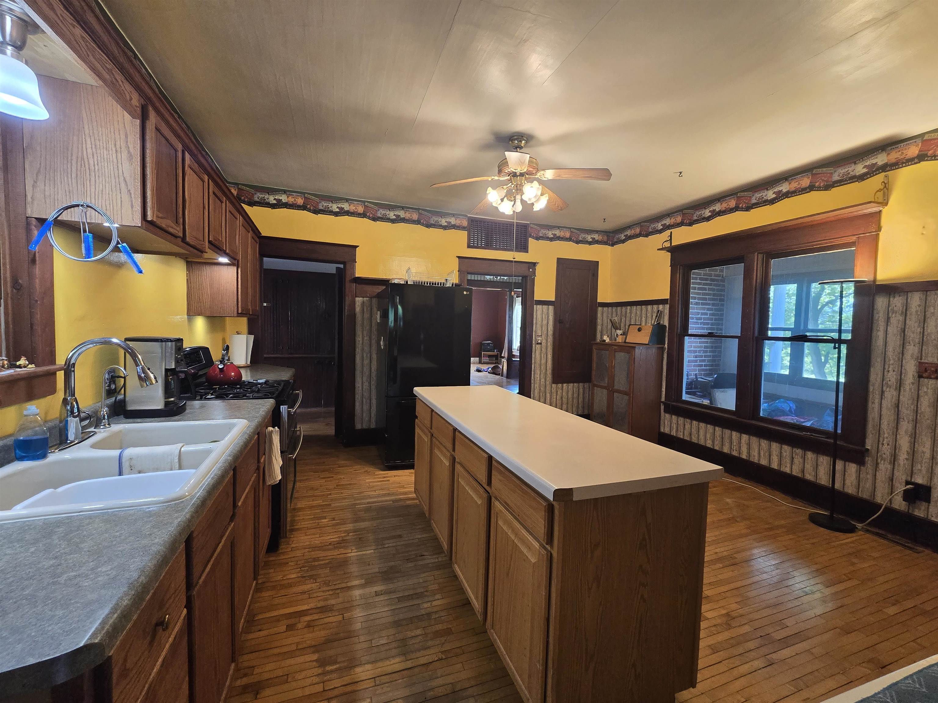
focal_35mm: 13
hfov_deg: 106.2
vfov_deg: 89.9
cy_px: 352
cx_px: 469
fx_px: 352
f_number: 2.2
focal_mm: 2.2
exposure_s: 1/60
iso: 250
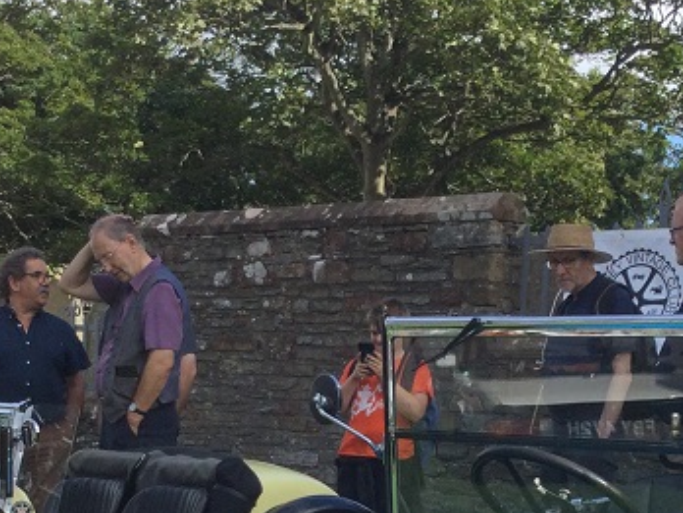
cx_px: 385
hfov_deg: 22.0
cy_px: 523
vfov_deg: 16.2
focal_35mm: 89
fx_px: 1756
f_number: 2.4
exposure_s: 1/783
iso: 25
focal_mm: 3.3
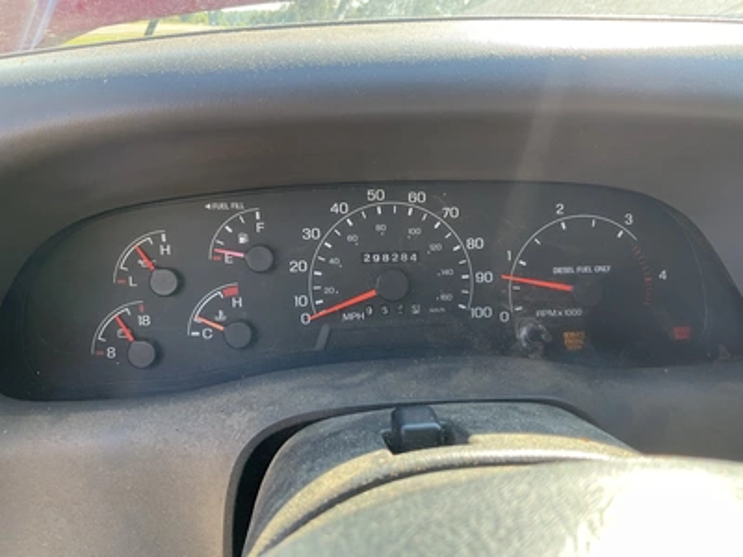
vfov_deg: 48.2
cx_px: 372
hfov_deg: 61.7
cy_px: 278
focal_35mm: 29
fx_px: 622
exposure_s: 1/122
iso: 40
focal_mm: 3
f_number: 1.8
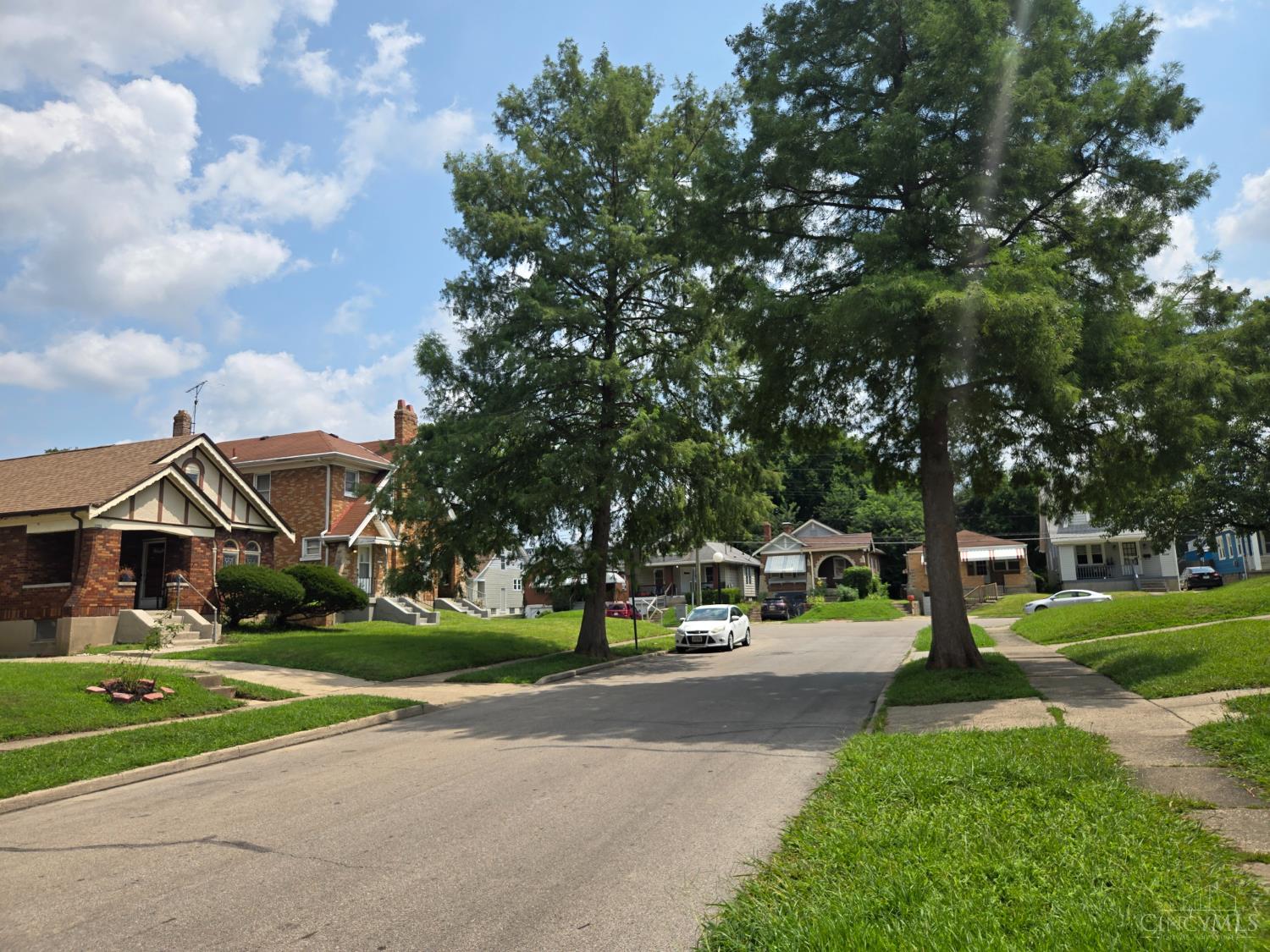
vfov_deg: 58.9
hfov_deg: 73.9
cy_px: 476
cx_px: 635
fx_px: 844
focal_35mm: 23
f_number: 1.8
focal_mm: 5.4
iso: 25
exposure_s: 1/1824
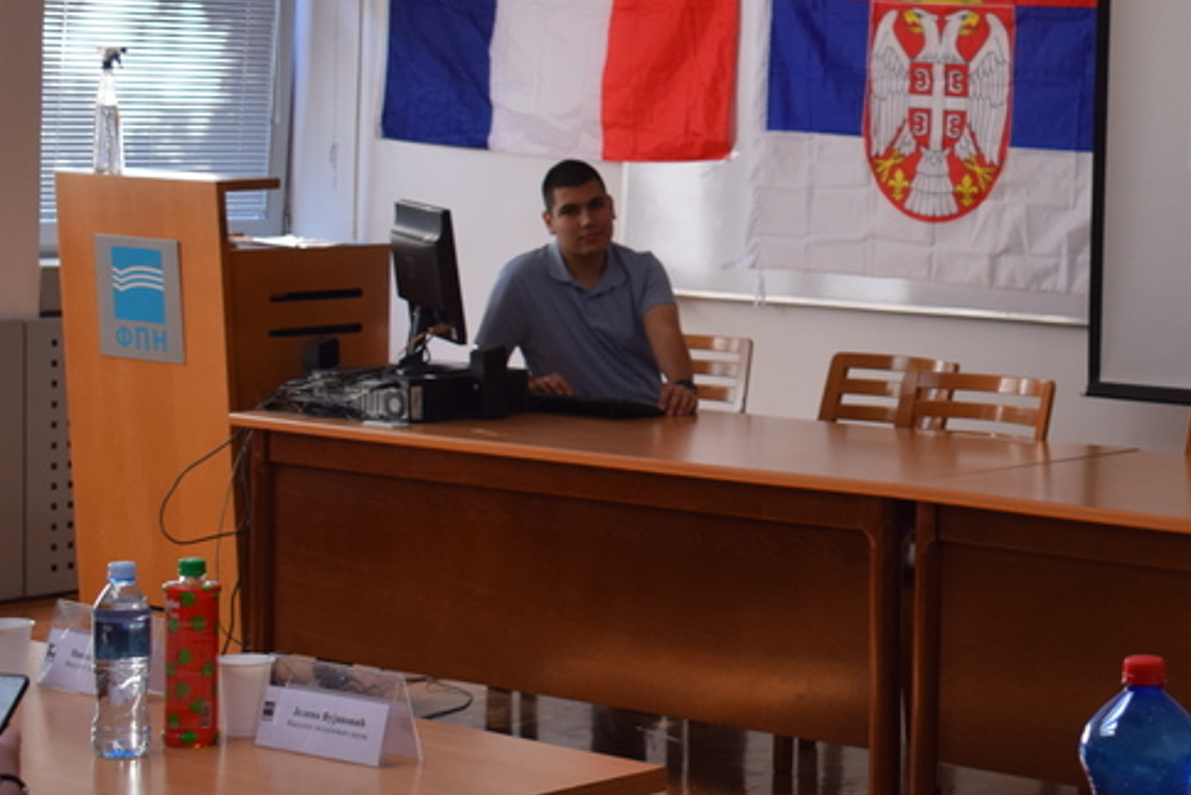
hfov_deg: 21.3
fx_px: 3046
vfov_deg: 14.8
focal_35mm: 92
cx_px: 1198
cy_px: 218
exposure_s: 1/60
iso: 560
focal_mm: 29
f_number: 4.2
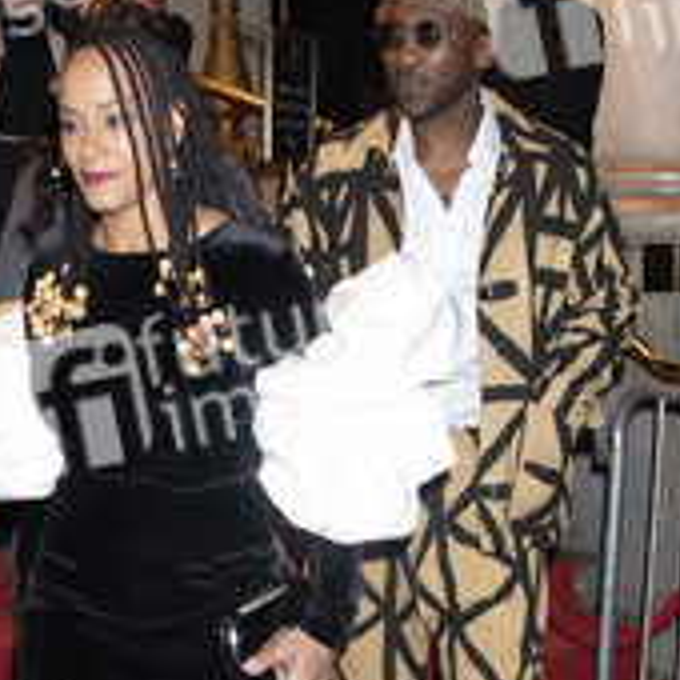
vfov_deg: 33.8
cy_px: 584
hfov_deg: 35.3
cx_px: 320
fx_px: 1067
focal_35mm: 48
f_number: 5.6
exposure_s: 1/200
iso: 640
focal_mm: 24
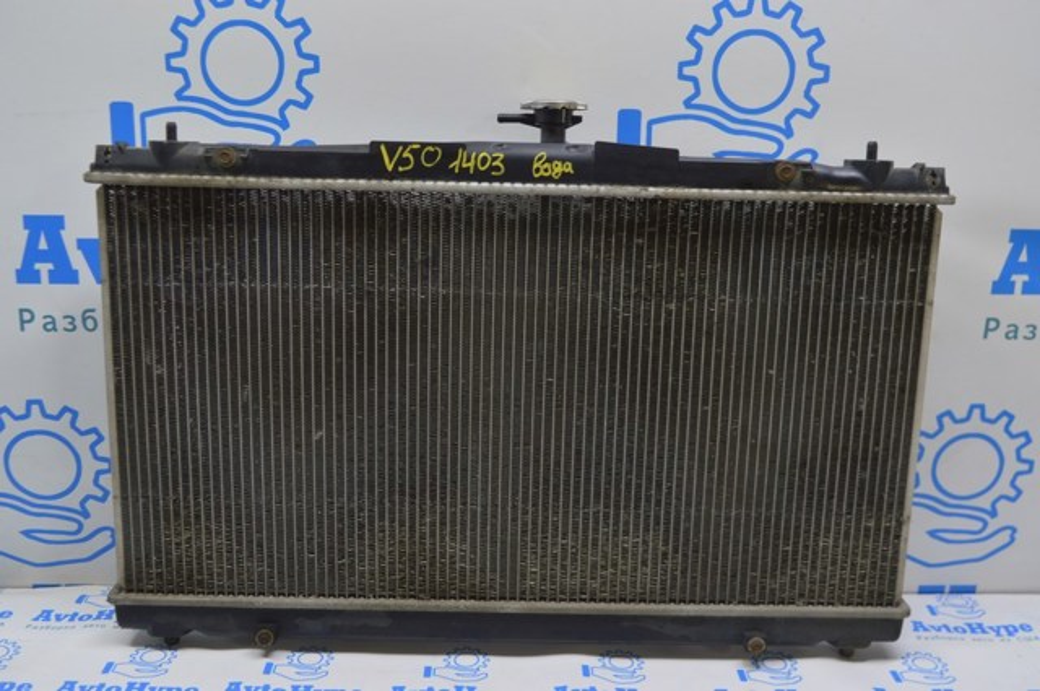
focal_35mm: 39
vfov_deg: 34.1
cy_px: 346
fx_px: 1125
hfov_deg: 49.6
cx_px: 520
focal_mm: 26
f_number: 5.6
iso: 400
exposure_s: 1/20
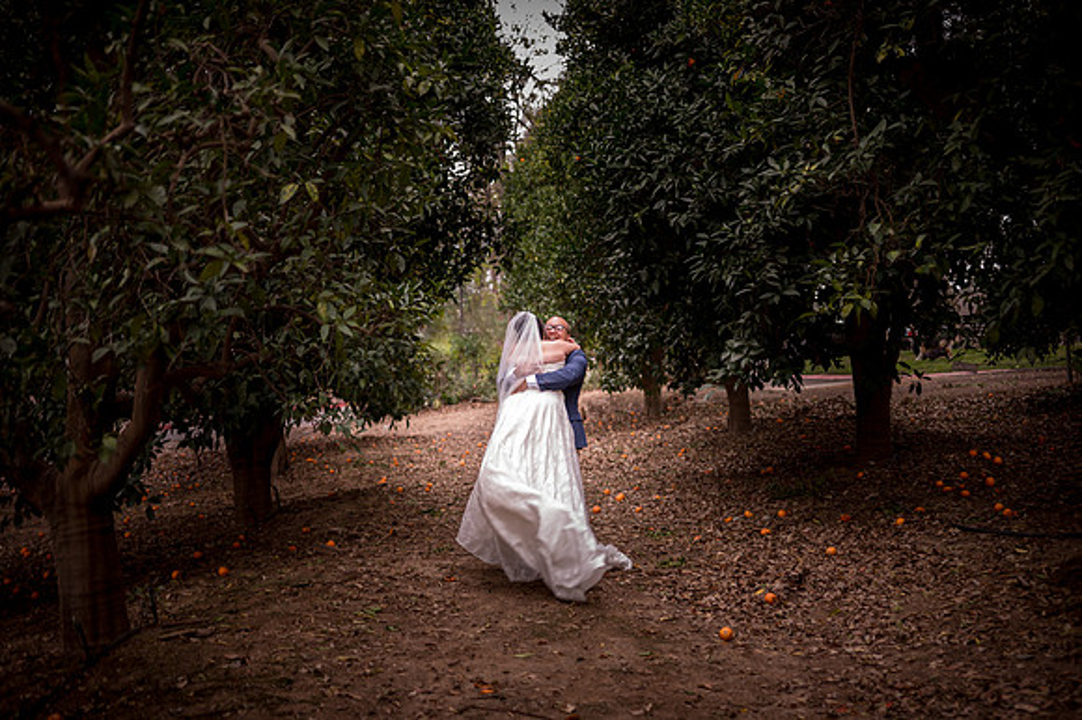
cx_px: 541
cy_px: 360
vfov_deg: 33.4
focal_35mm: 40
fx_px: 1201
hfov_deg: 48.5
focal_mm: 40
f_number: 2
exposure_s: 1/80
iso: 100
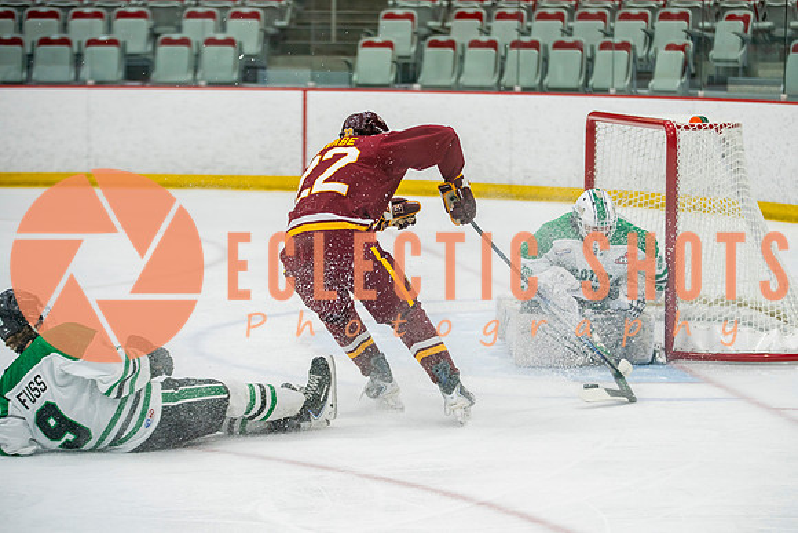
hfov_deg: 16.6
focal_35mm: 123
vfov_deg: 11.1
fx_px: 2734
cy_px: 266
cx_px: 461
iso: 640
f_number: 2.8
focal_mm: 105
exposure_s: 1/640
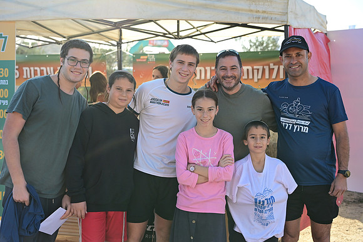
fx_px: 494
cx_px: 182
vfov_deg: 27.5
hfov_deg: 40.3
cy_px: 121
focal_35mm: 49
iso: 640
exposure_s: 1/2000
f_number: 3.5
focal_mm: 49
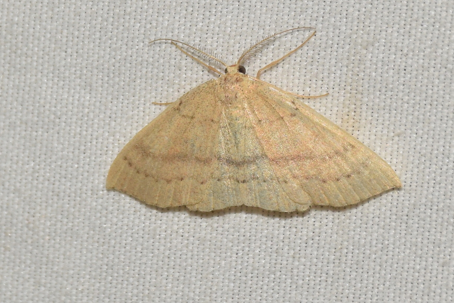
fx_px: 2939
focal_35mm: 233
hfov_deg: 8.8
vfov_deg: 5.9
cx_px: 224
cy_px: 143
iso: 400
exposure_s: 1/160
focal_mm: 140
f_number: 13
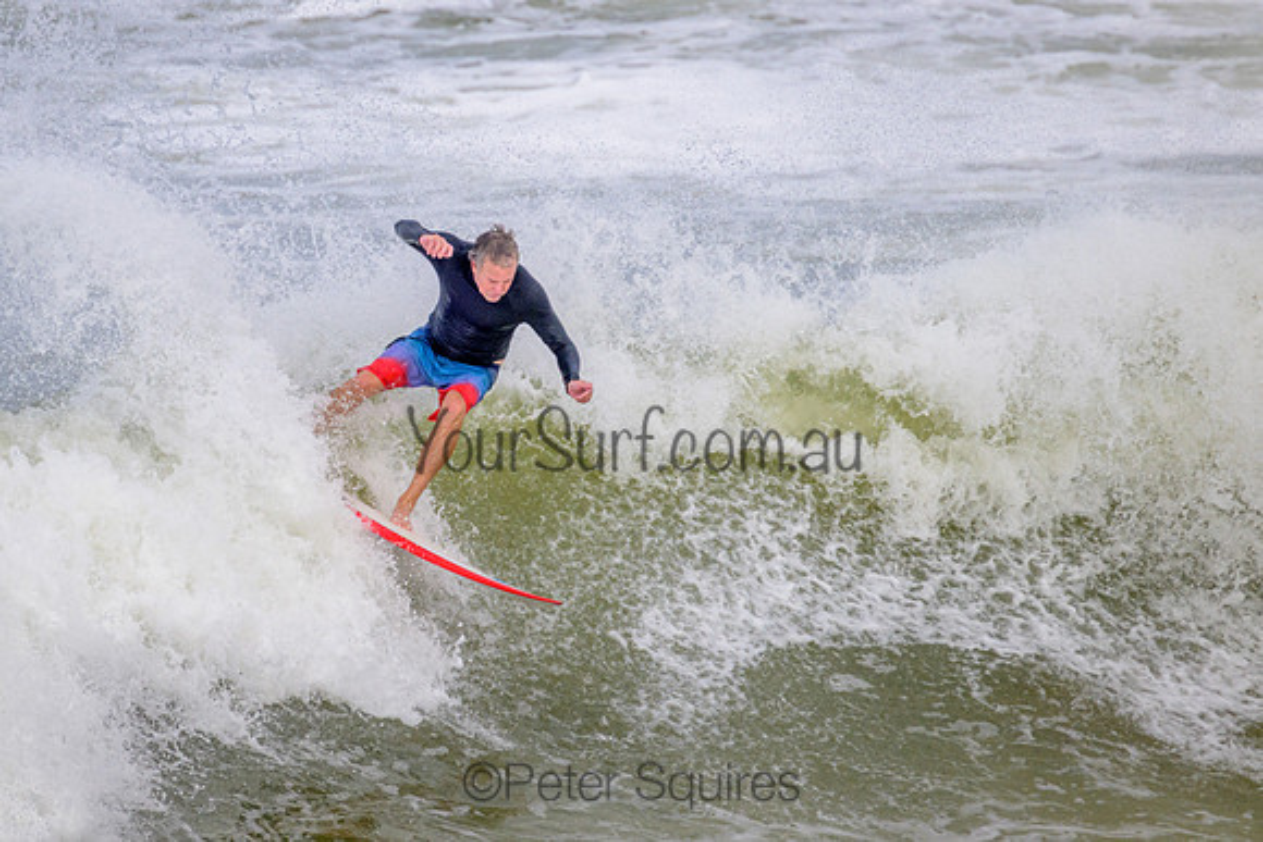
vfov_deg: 1.3
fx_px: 36431
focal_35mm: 1038
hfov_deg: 2.0
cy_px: 296
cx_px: 443
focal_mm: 800
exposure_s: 1/2000
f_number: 11
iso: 640
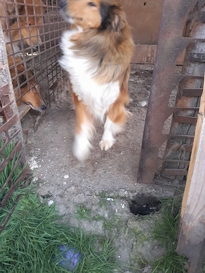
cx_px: 102
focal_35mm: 26
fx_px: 205
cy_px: 136
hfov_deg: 53.1
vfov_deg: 67.3
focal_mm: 3.98
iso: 50
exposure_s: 1/50
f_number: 1.8
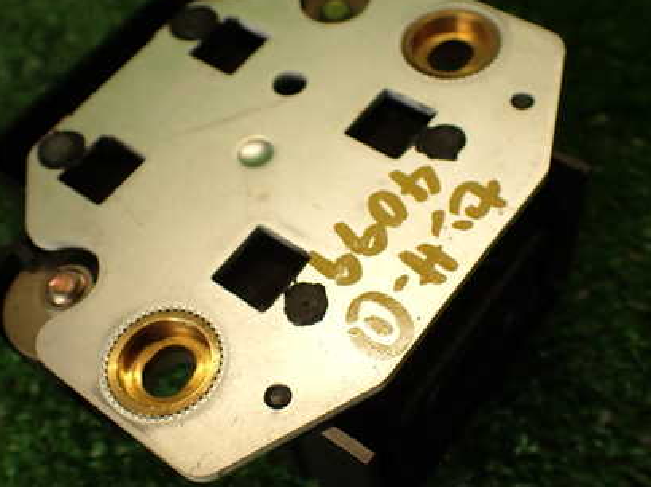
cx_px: 293
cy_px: 250
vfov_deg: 30.8
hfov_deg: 40.4
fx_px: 883
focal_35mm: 47
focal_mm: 5.79
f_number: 2.4
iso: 100
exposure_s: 1/80
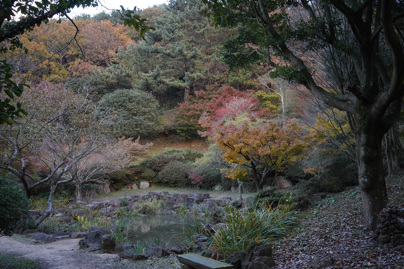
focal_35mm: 35
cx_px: 202
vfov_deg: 37.9
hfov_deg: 54.4
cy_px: 134
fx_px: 393
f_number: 8
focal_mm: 35
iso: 3200
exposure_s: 1/100
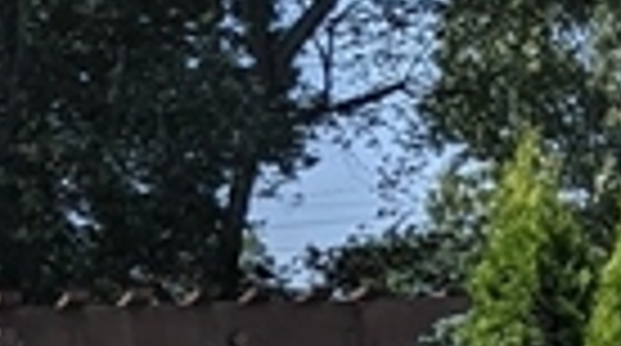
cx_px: 554
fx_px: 2695
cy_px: 1344
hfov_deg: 13.0
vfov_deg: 6.2
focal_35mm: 164
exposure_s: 1/3906
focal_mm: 4.38
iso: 60
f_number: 1.73
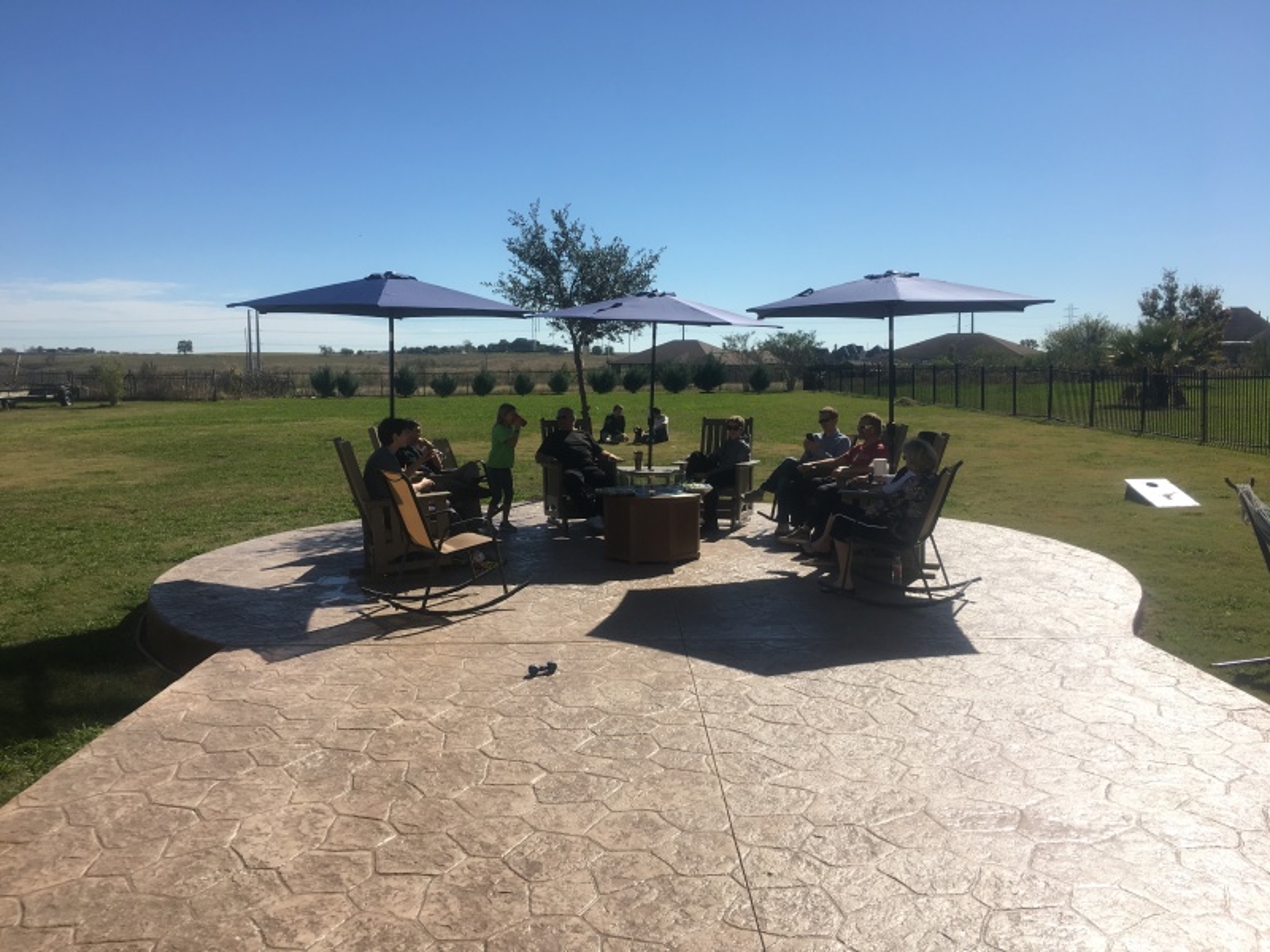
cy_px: 476
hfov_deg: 61.7
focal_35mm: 29
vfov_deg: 48.2
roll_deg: +1.0
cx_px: 635
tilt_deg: -6.1
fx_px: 1064
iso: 25
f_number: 2.2
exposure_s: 1/1923
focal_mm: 4.15
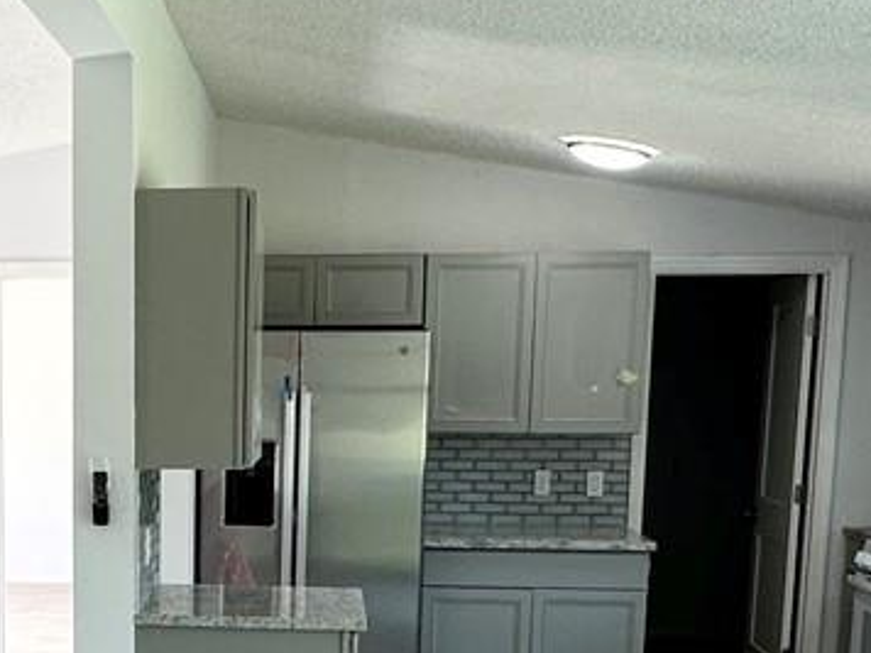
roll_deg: +0.7
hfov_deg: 29.3
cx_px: 69
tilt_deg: -8.4
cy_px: 614
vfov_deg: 22.6
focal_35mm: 63
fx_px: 1585
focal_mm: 2.22
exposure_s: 1/120
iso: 64
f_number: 2.2
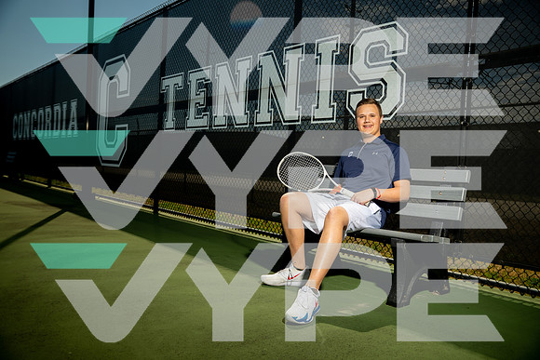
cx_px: 270
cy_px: 180
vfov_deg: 42.3
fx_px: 465
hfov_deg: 60.3
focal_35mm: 31
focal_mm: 31
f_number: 4.5
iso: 100
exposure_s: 1/250
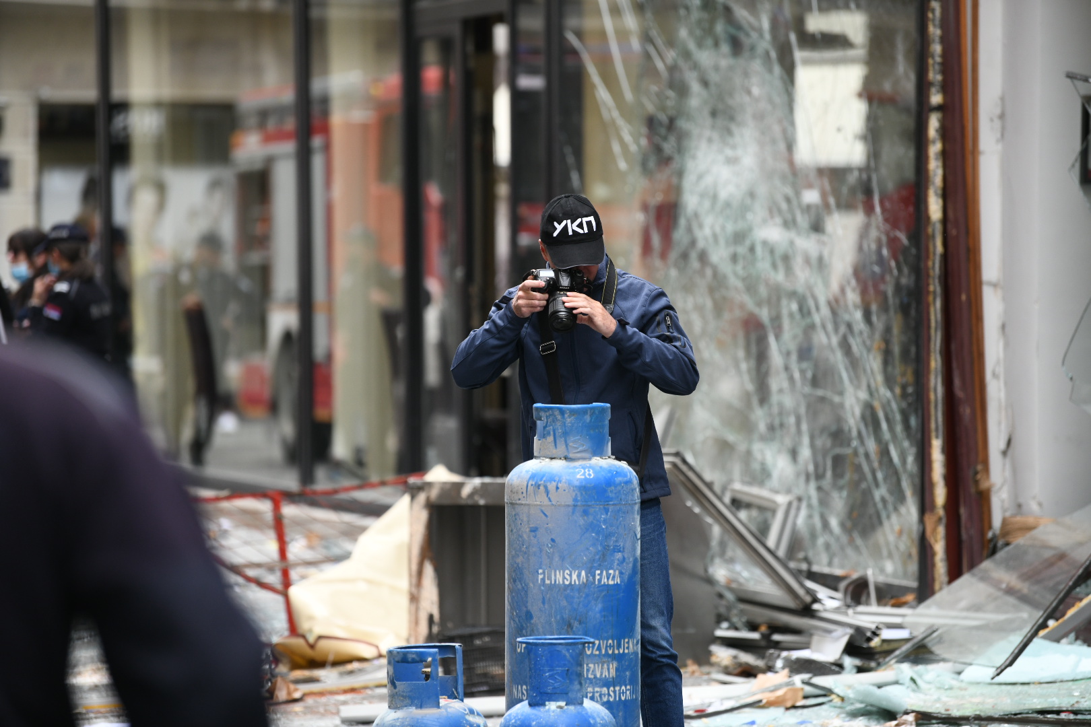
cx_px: 546
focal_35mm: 180
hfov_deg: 11.4
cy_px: 364
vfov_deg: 7.6
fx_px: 5455
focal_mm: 180
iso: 800
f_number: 2.8
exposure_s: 1/1600
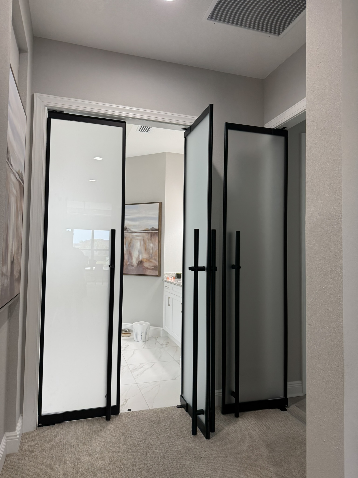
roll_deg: -0.7
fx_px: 331
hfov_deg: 56.8
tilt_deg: +2.9
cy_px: 239
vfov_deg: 71.6
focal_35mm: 24
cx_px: 179
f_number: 1.78
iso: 160
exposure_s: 1/120
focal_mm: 6.76
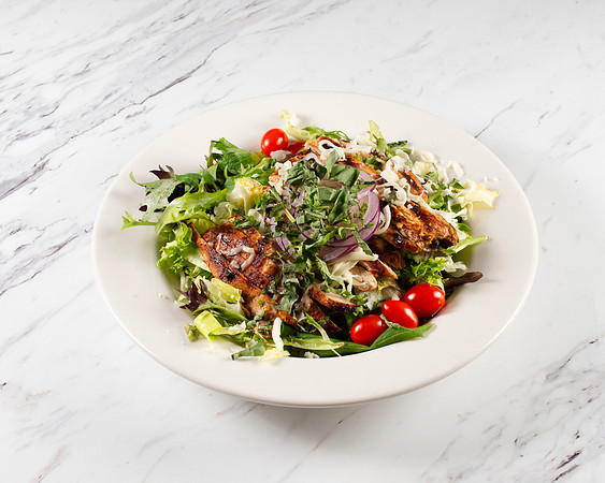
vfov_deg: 24.2
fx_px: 1127
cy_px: 251
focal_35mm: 63
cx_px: 316
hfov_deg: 30.1
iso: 200
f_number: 11
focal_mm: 50
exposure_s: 1/200
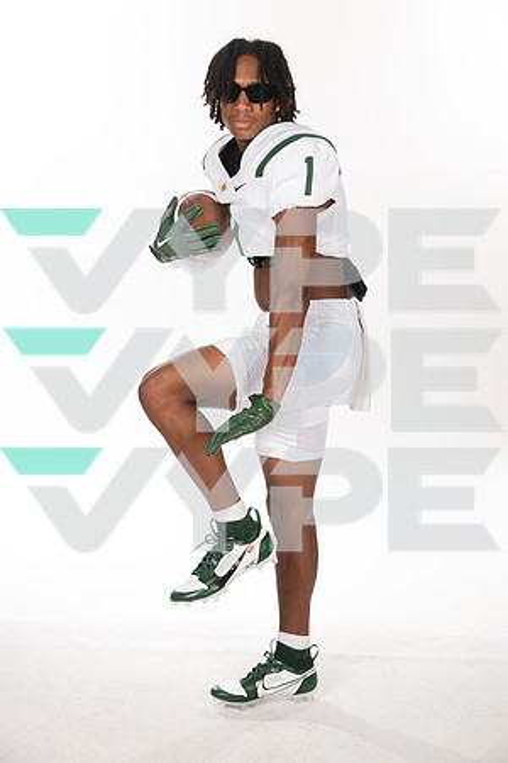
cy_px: 382
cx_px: 254
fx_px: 1312
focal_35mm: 62
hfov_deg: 21.9
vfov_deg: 32.4
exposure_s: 1/400
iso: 640
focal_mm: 62
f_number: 8
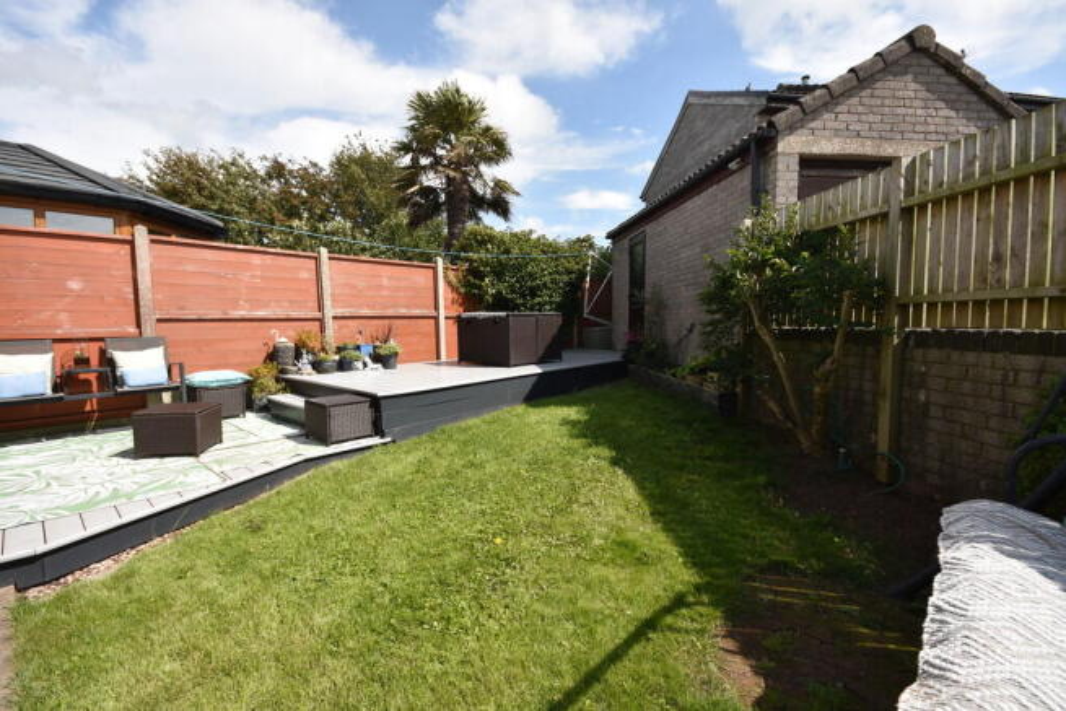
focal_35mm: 15
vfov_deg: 77.4
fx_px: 444
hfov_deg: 100.4
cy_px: 356
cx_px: 533
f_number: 8
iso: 100
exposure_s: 1/250
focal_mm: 10
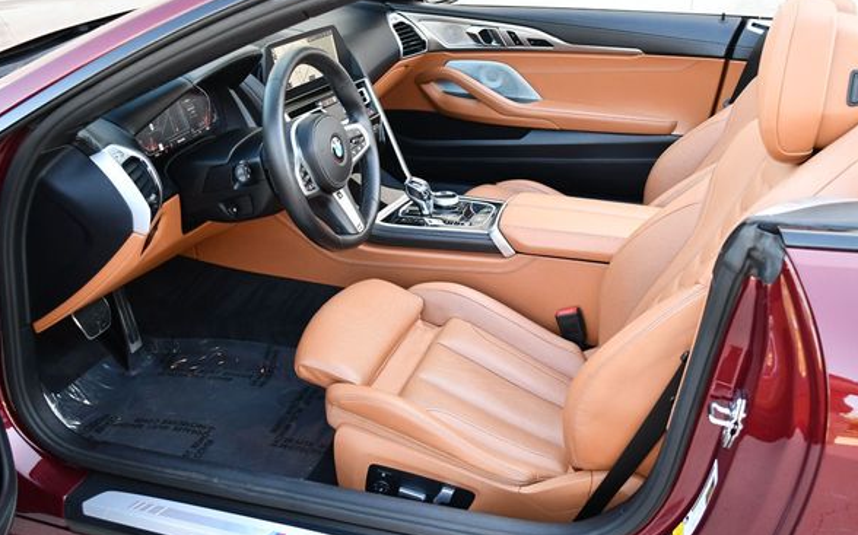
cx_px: 461
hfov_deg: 49.3
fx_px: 935
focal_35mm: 40
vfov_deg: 31.9
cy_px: 246
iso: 800
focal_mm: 18
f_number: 3.5
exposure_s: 1/250
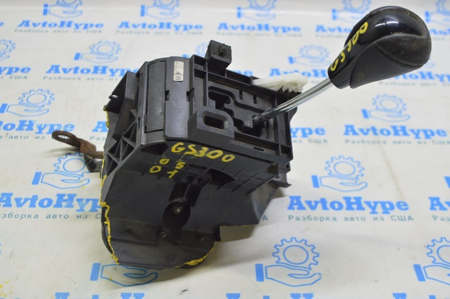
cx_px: 225
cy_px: 150
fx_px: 600
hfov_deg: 41.1
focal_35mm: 48
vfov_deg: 28.0
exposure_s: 1/20
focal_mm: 32
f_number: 5.6
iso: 400
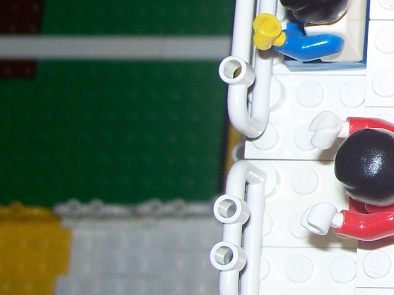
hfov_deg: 13.2
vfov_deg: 10.9
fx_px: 1525
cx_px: 713
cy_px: -47
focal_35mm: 134
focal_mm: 7.8
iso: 80
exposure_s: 1/60
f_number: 2.8
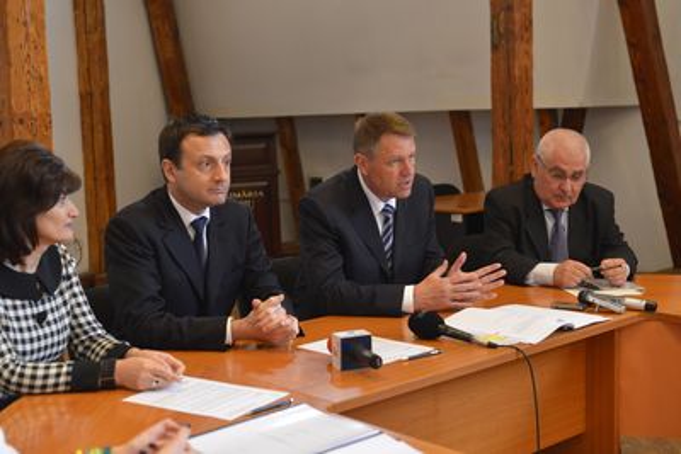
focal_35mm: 52
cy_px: 227
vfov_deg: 26.0
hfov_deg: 38.2
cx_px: 340
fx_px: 984
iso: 2000
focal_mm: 52
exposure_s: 1/50
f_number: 4
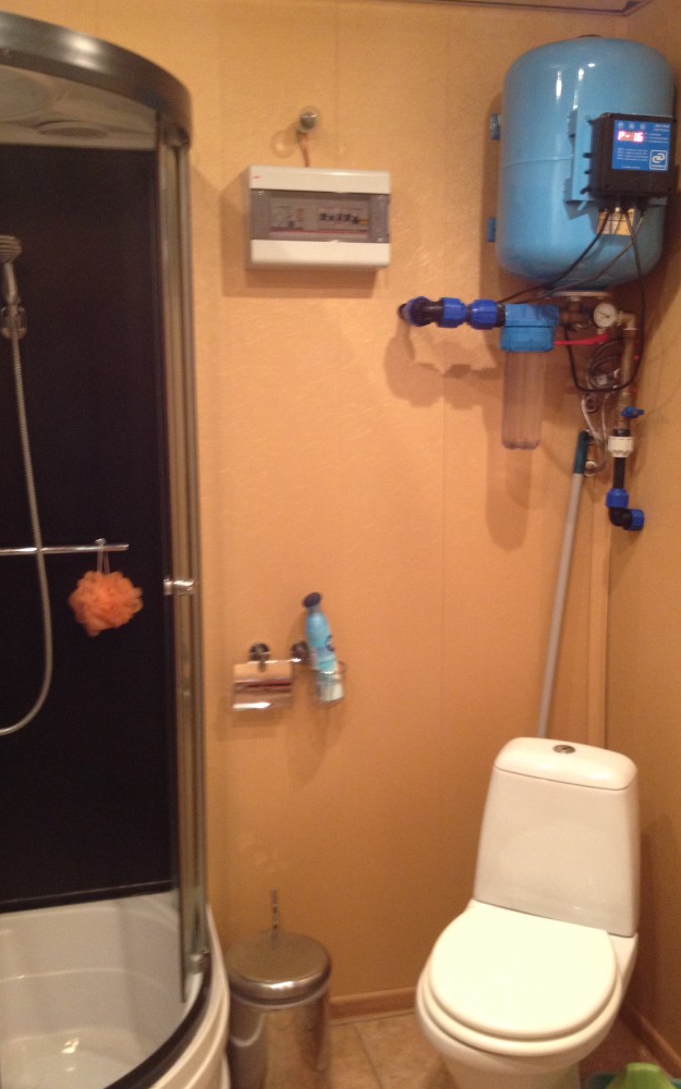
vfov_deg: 51.5
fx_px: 1128
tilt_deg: -7.3
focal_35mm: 38
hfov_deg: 33.6
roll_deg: +0.2
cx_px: 342
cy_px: 555
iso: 200
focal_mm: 4.28
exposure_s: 1/20
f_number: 2.4
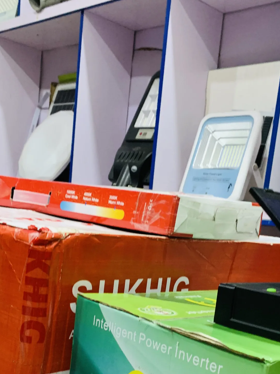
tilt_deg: -7.4
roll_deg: -6.6
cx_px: 163
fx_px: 496
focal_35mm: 46
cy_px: 304
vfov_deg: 39.5
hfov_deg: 31.5
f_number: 1.8
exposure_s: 1/35
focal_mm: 4.25
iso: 400
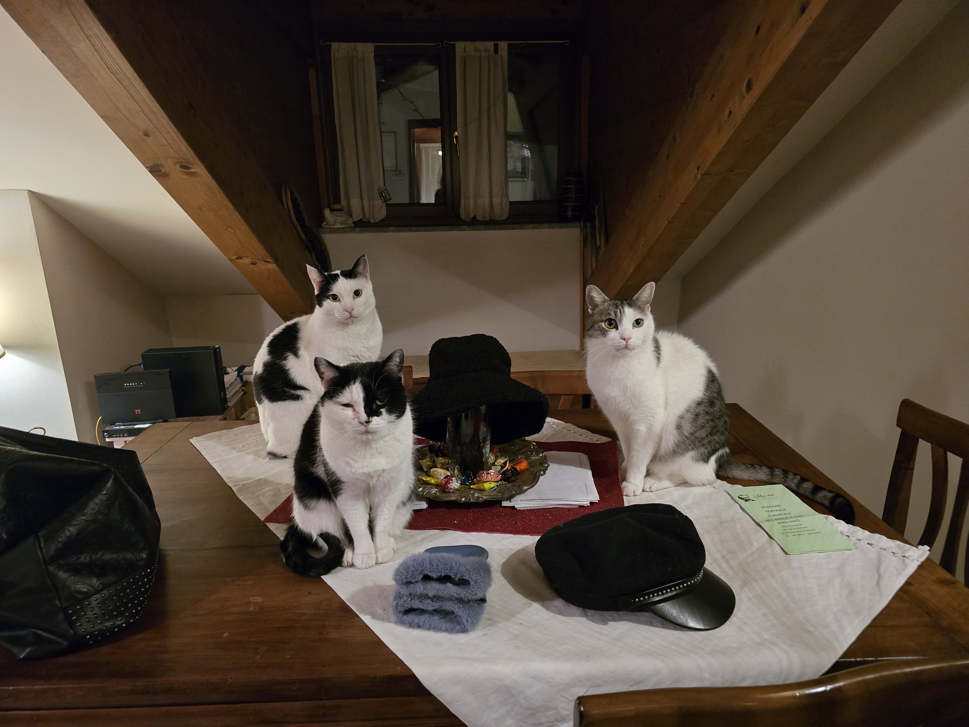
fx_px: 644
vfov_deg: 58.9
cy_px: 364
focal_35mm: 23
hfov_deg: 73.9
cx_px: 484
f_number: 1.7
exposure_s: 1/50
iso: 1600
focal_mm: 6.3
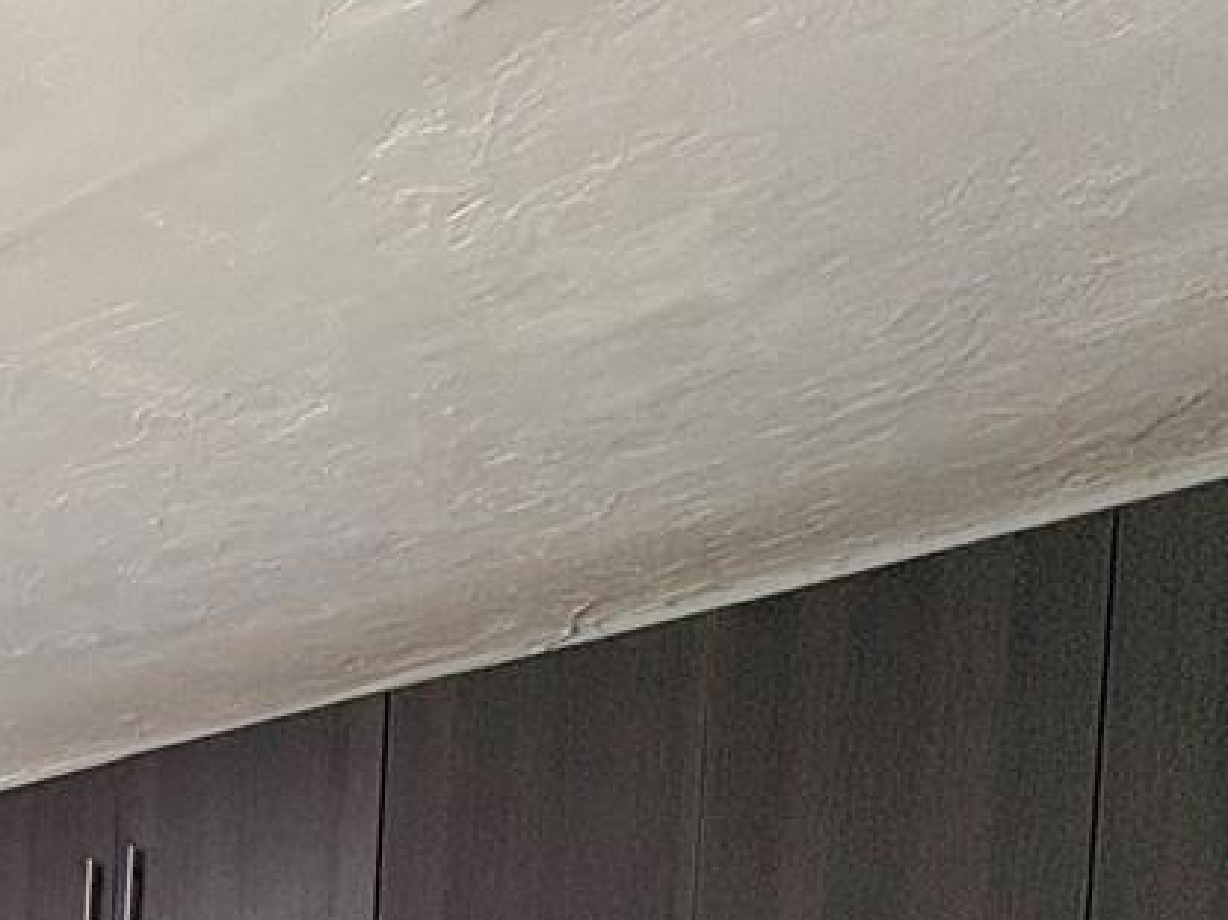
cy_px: 1577
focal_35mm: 54
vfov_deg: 20.5
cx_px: -903
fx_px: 1915
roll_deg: -0.5
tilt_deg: -2.1
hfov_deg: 22.8
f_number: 2.2
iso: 160
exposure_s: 1/60
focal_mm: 2.22
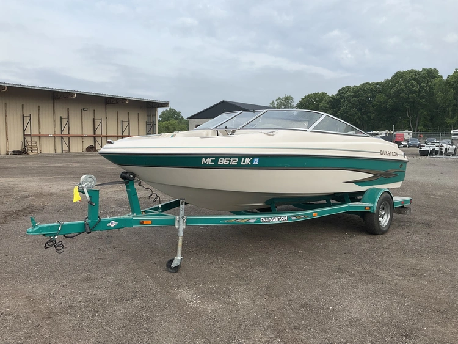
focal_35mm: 29
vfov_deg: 48.3
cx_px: 229
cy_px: 172
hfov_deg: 61.6
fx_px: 384
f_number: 1.8
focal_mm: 3
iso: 25
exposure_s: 1/1195
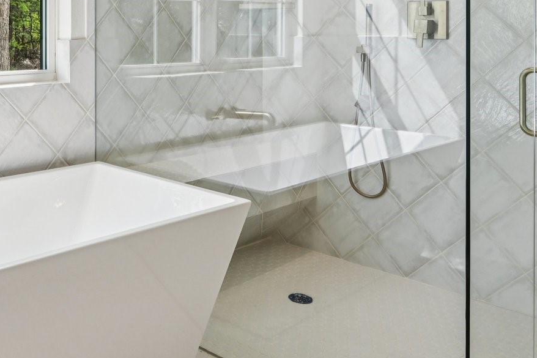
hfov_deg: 43.9
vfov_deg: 30.1
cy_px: 16
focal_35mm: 42
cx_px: 96
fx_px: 626
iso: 400
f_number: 8
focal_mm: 18
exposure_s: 1/320
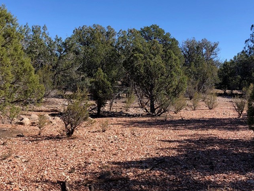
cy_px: 89
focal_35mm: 45
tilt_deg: -0.5
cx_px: 138
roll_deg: -3.5
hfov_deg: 42.0
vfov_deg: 32.2
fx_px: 330
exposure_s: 1/1297
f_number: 1.8
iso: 20
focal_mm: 3.99
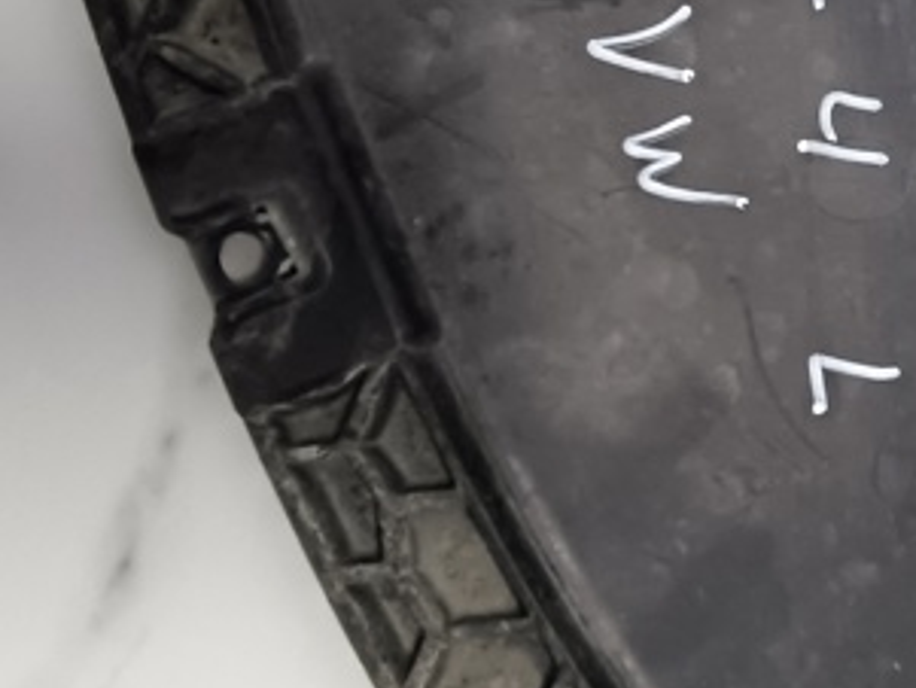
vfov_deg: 41.2
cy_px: 216
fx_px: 900
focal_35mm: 34
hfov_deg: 50.1
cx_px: 755
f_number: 2.2
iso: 379
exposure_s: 1/50
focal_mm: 1.66
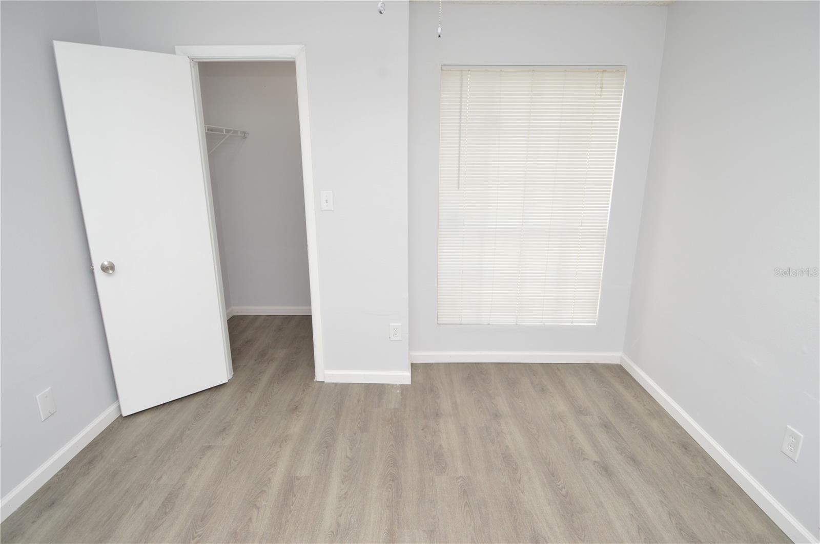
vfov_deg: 67.3
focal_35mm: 18
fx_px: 410
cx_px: 410
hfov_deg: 90.1
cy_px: 272
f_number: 4
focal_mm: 12
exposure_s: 1/60
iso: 400
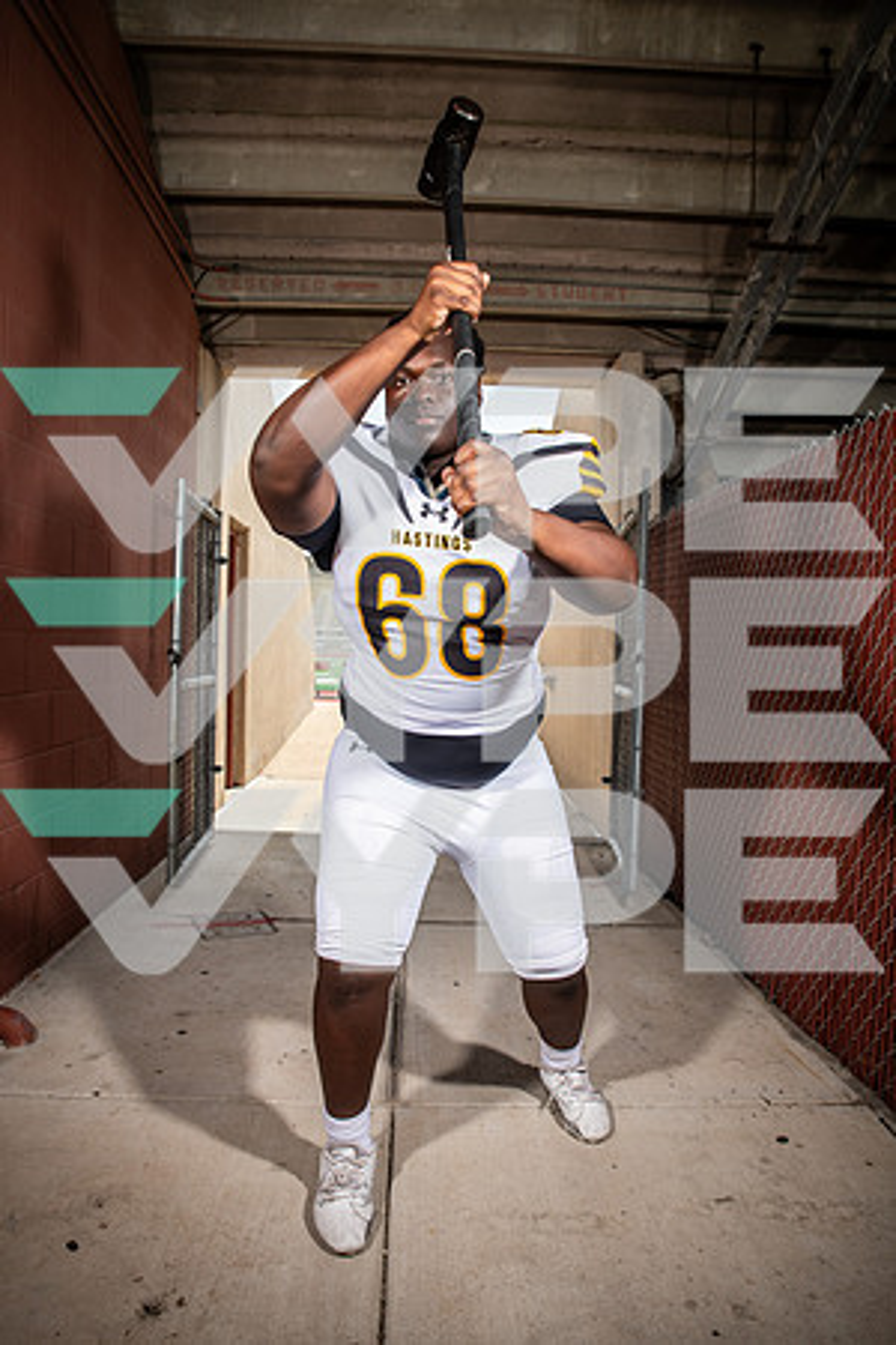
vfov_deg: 73.7
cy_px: 672
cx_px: 448
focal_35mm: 24
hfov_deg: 53.1
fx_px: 896
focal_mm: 24
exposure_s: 1/400
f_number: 7.1
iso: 160
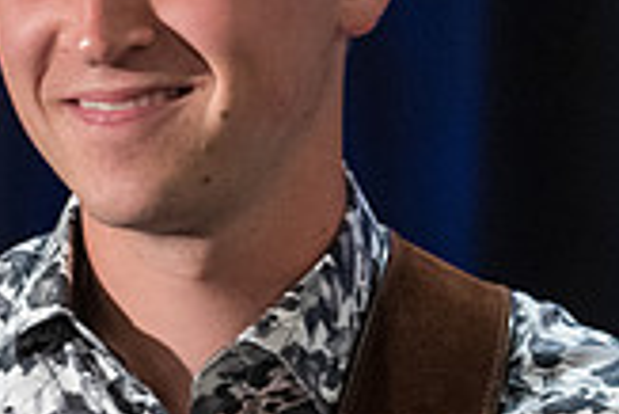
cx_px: 365
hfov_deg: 3.1
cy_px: 325
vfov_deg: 2.1
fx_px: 11289
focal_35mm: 656
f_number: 6.3
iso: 5000
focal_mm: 184
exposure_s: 1/160
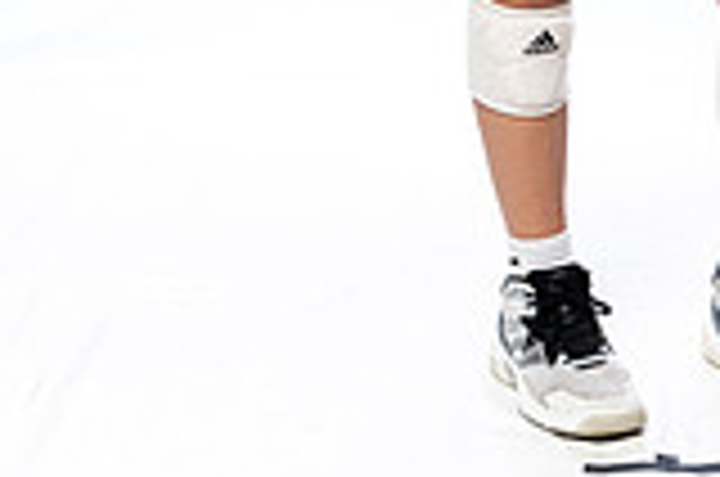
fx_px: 2814
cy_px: -513
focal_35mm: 141
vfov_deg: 9.0
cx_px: 639
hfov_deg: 14.4
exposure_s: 1/250
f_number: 5.6
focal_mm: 50
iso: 640
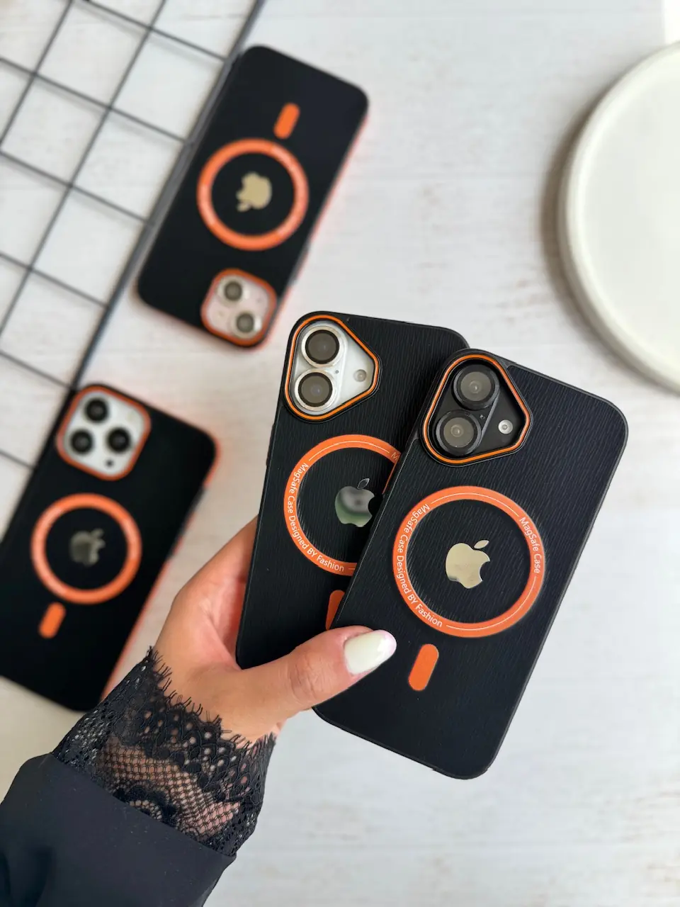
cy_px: 454
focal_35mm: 24
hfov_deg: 56.8
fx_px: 629
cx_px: 340
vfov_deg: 71.6
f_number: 1.78
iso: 80
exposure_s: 1/308
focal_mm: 6.76
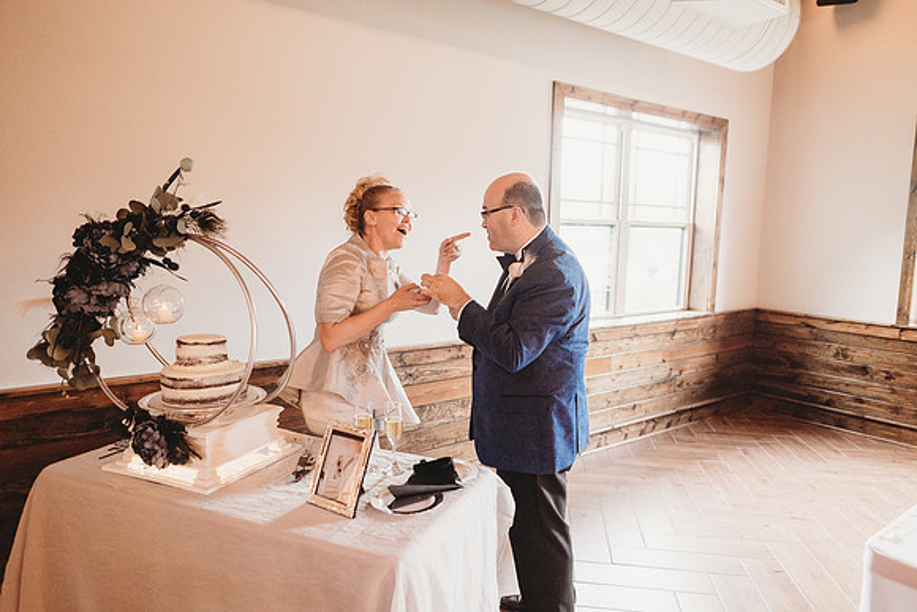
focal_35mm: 24
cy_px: 306
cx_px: 458
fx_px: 611
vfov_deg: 53.2
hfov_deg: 73.7
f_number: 2.5
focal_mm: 24
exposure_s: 1/125
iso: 2000
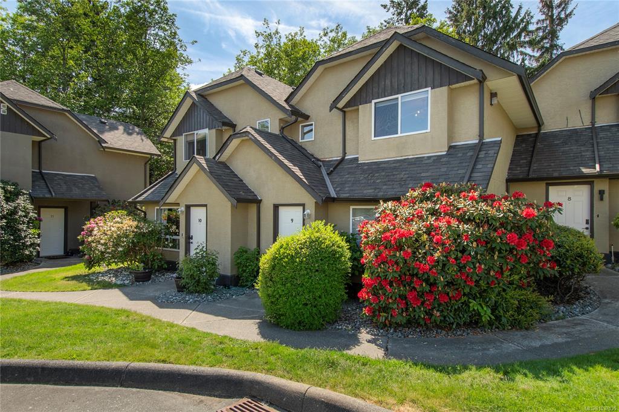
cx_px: 310
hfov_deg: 90.0
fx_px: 309
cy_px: 206
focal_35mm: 18
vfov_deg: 67.3
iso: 125
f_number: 8
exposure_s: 1/320
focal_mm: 12
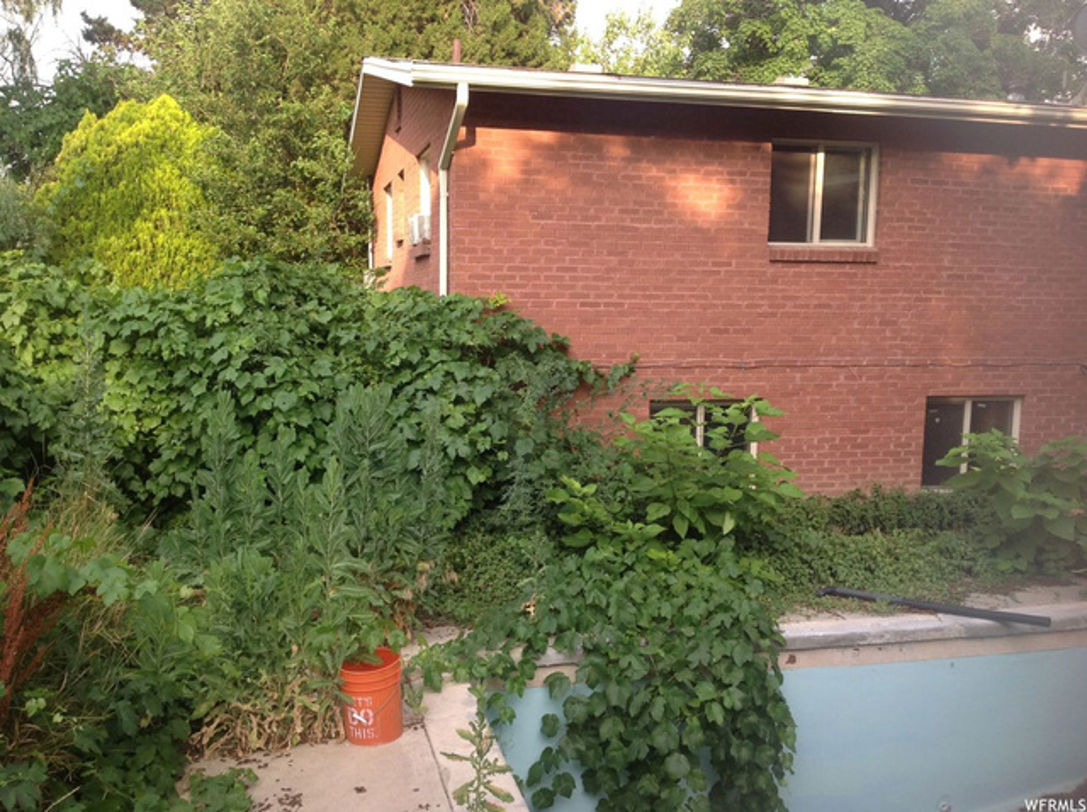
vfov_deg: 40.6
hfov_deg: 52.7
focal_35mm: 35
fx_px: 1097
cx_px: 544
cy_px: 406
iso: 50
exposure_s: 1/222
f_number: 2.4
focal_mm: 4.28
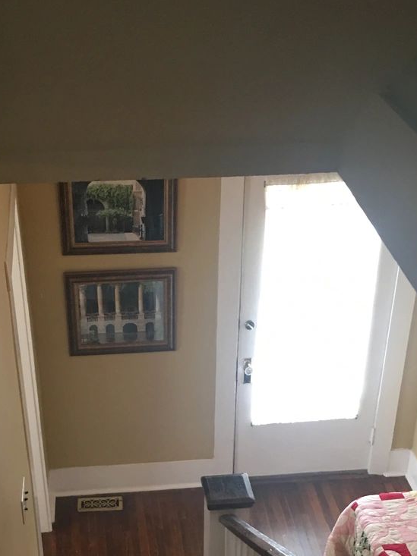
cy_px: 447
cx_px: 182
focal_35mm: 57
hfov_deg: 25.6
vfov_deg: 32.8
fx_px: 916
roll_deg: +1.8
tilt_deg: -33.0
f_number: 2.2
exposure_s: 1/15
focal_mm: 4.15
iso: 64
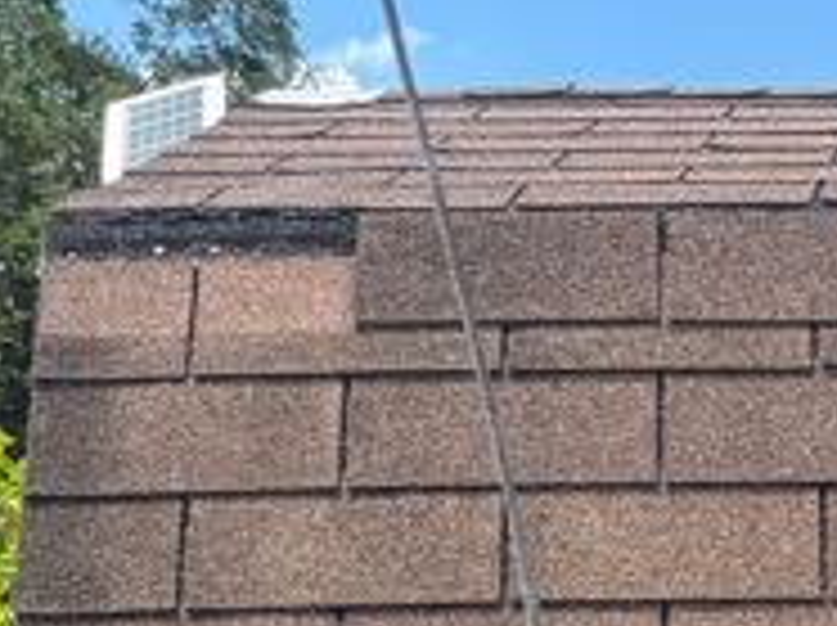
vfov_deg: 12.2
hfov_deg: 16.3
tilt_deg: -7.2
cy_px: 1223
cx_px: 1328
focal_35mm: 108
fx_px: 2608
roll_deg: +1.2
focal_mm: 6.76
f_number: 1.78
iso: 80
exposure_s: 1/1339
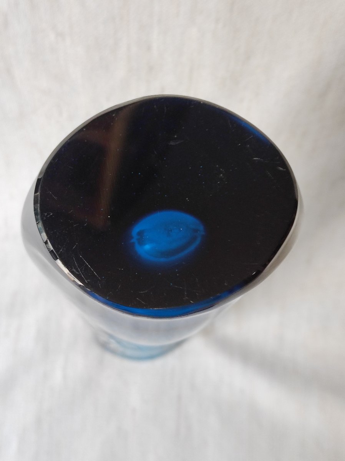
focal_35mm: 25
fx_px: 333
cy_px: 230
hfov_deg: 54.8
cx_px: 172
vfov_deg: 69.4
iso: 402
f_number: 1.79
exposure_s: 1/33
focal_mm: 4.7
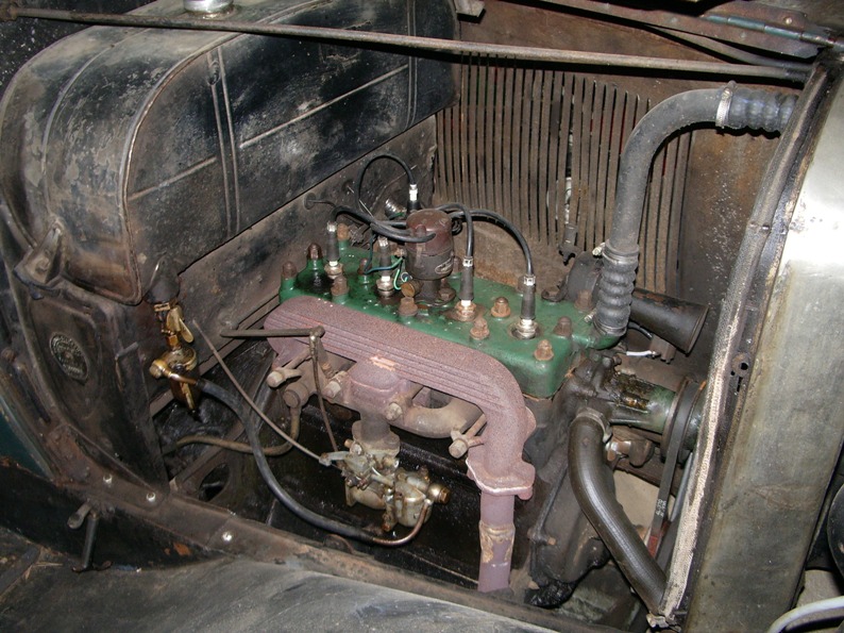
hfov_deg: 52.6
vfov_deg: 40.7
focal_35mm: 35
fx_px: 853
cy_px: 316
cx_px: 422
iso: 100
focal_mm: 5.8
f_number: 2.6
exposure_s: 1/40
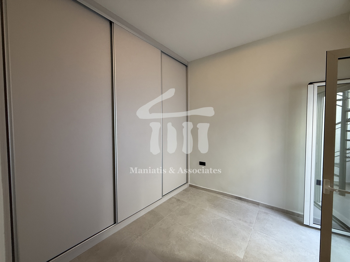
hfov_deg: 102.1
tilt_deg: -1.2
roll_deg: -0.2
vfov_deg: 85.7
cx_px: 175
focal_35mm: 14
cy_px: 131
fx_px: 142
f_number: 2.2
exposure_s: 1/100
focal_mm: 2.22
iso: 250
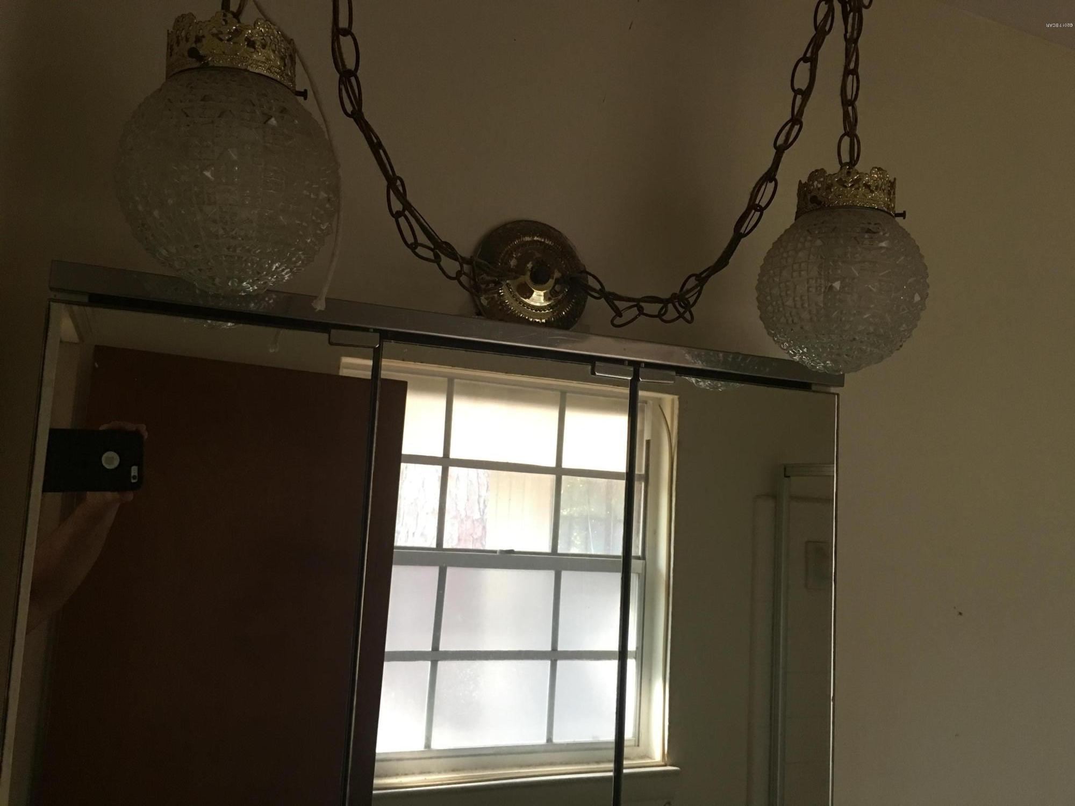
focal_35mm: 29
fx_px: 901
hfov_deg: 61.7
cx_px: 538
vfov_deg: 48.2
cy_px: 403
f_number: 2.2
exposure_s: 1/15
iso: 64
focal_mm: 4.15
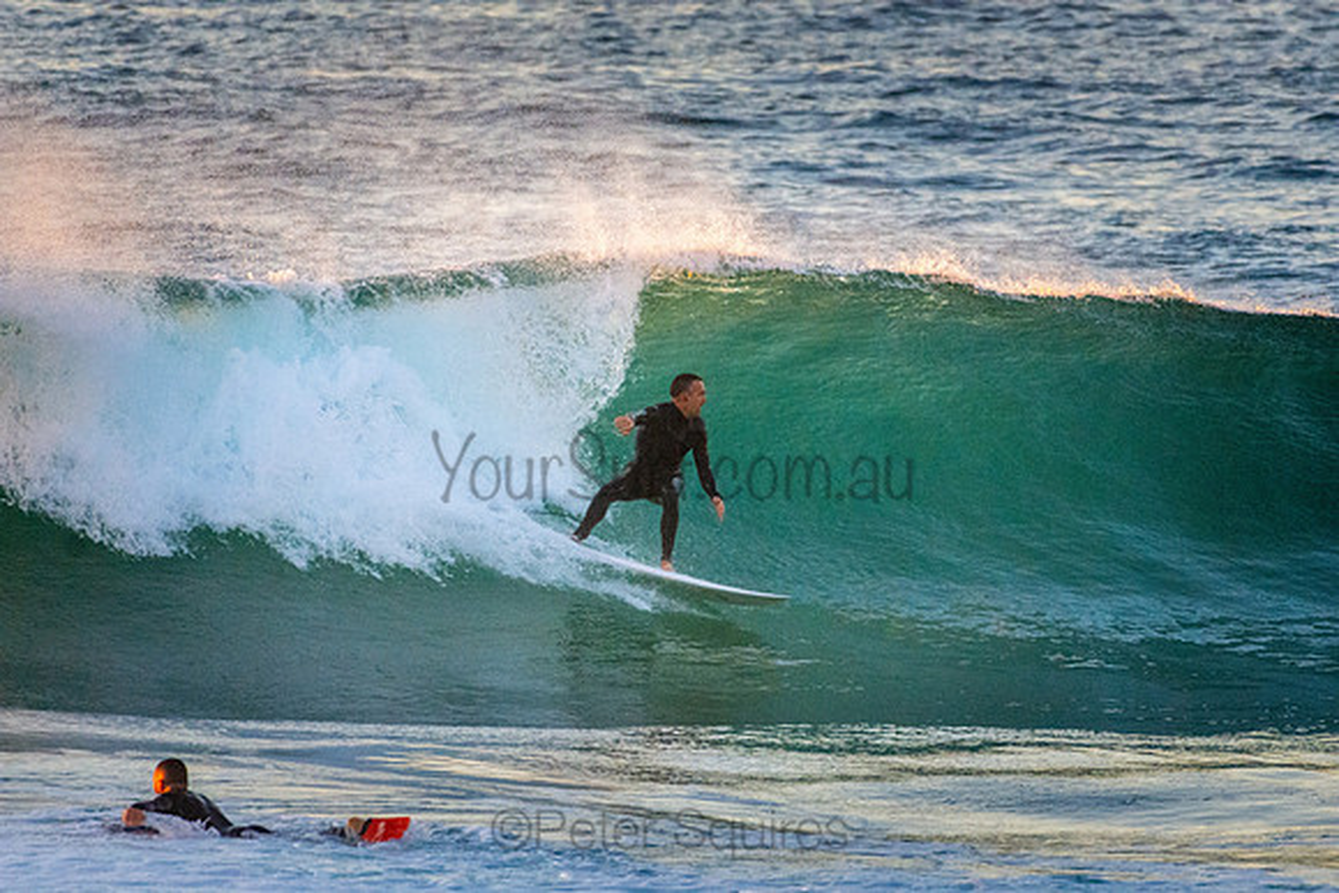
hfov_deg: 2.7
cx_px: 670
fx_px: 27901
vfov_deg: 1.8
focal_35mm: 750
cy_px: 446
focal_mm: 500
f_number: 5.6
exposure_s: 1/1600
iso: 3200
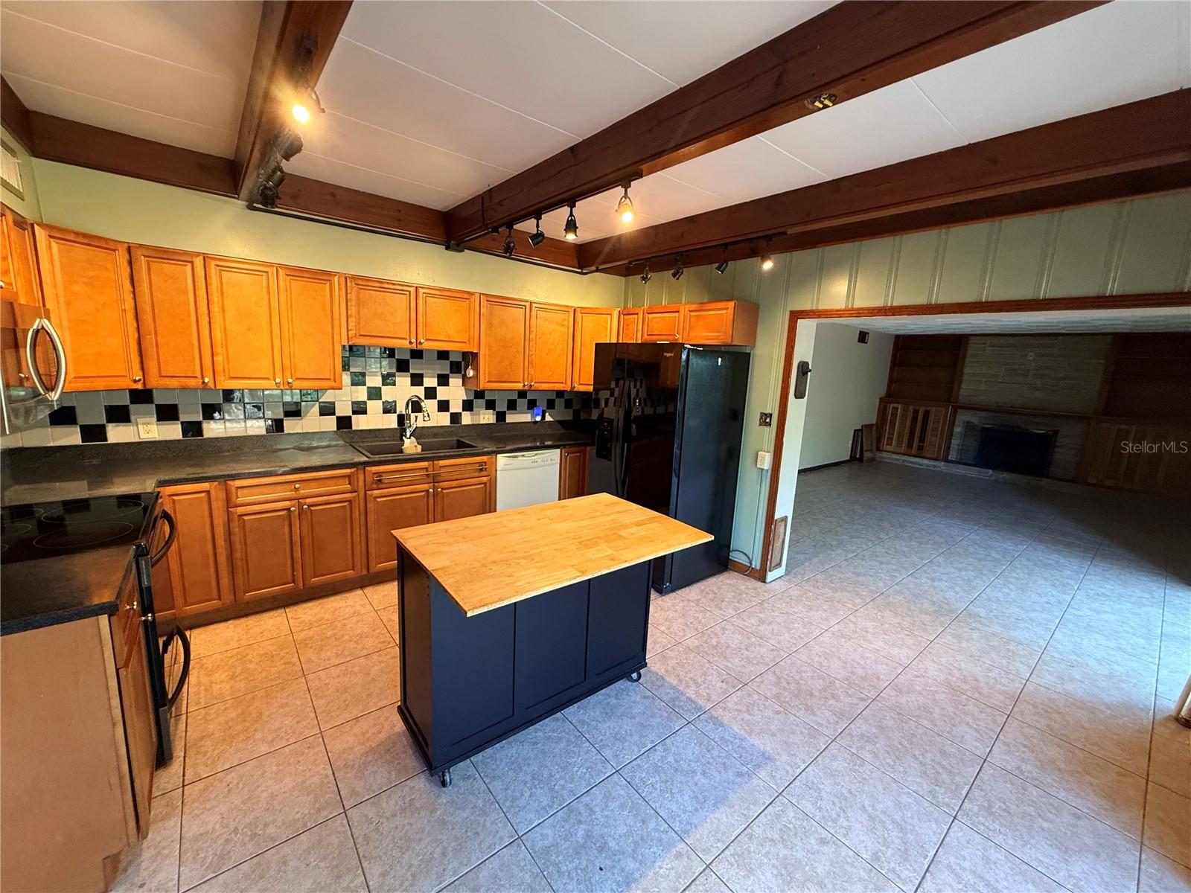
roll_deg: -3.0
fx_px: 482
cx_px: 596
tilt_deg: -9.7
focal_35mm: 14
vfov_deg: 85.7
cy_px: 446
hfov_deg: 102.1
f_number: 2.2
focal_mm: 2.22
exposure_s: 1/60
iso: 320
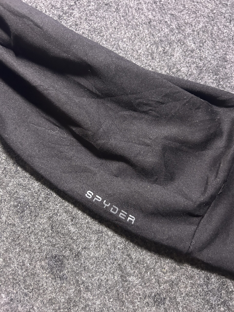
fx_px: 234
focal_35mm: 26
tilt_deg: -70.2
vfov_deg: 67.3
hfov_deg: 53.1
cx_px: 117
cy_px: 156
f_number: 1.5
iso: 640
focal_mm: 5.7
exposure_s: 1/33
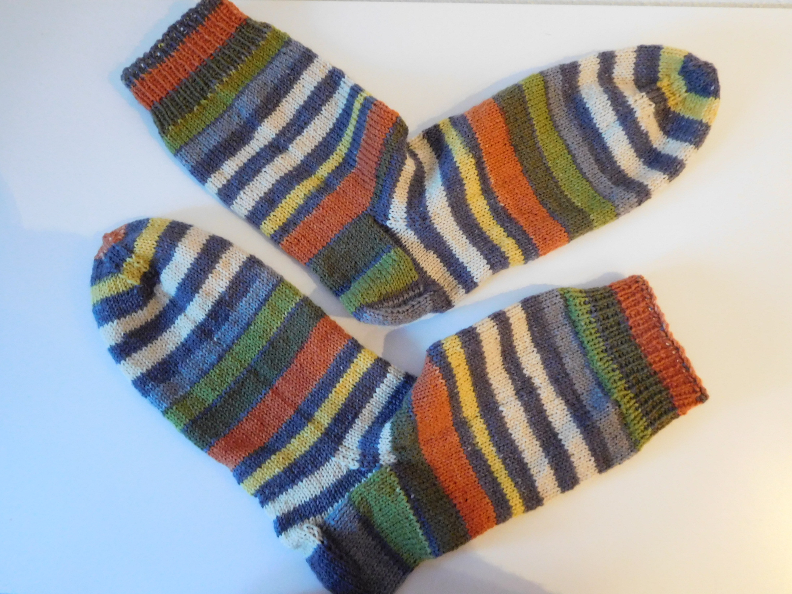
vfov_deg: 53.0
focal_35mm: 26
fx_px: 595
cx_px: 388
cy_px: 286
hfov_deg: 67.3
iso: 800
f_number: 3.4
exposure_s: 1/5
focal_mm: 4.5
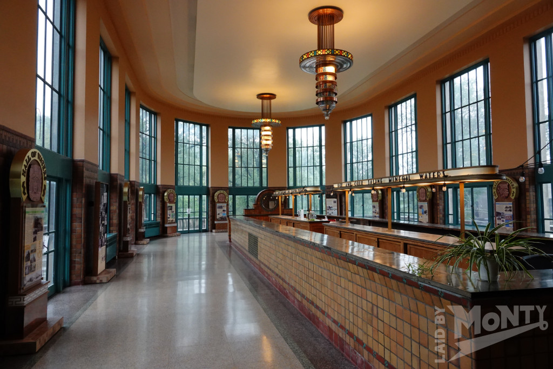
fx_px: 369
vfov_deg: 53.1
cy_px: 184
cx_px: 276
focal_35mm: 24
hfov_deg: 73.7
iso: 1000
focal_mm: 8.8
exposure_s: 1/30
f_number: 5.6
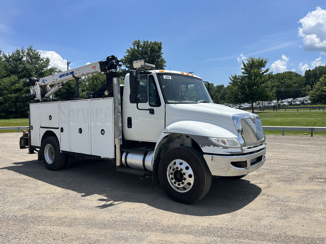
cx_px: 163
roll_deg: +1.1
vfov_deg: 53.1
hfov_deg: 67.3
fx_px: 245
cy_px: 122
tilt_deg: -2.2
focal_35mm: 26
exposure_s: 1/4274
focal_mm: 5.7
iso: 50
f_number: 1.5
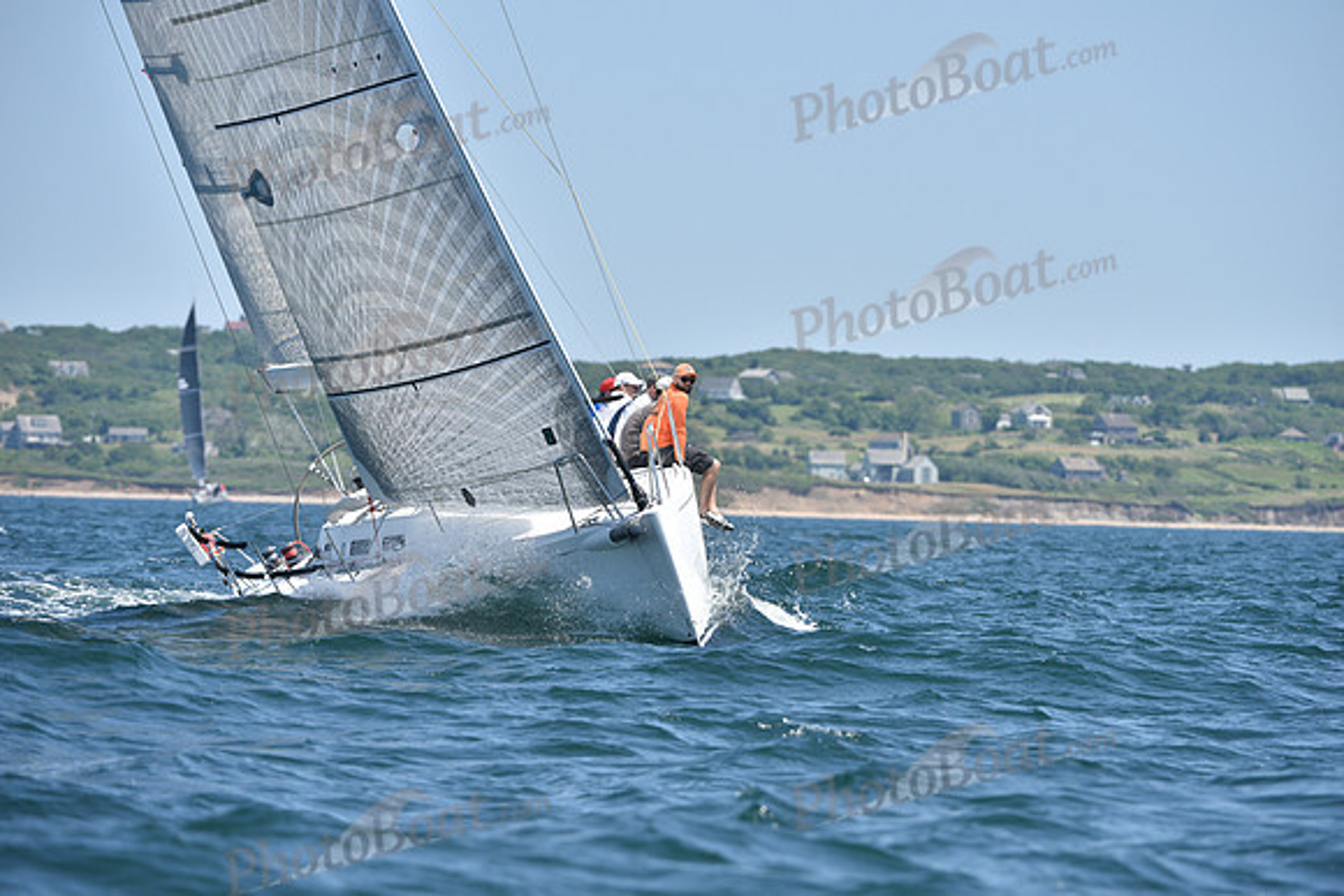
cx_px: 672
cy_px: 448
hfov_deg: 6.1
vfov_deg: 4.0
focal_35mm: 340
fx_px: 12696
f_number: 7.1
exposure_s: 1/1000
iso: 320
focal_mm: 340
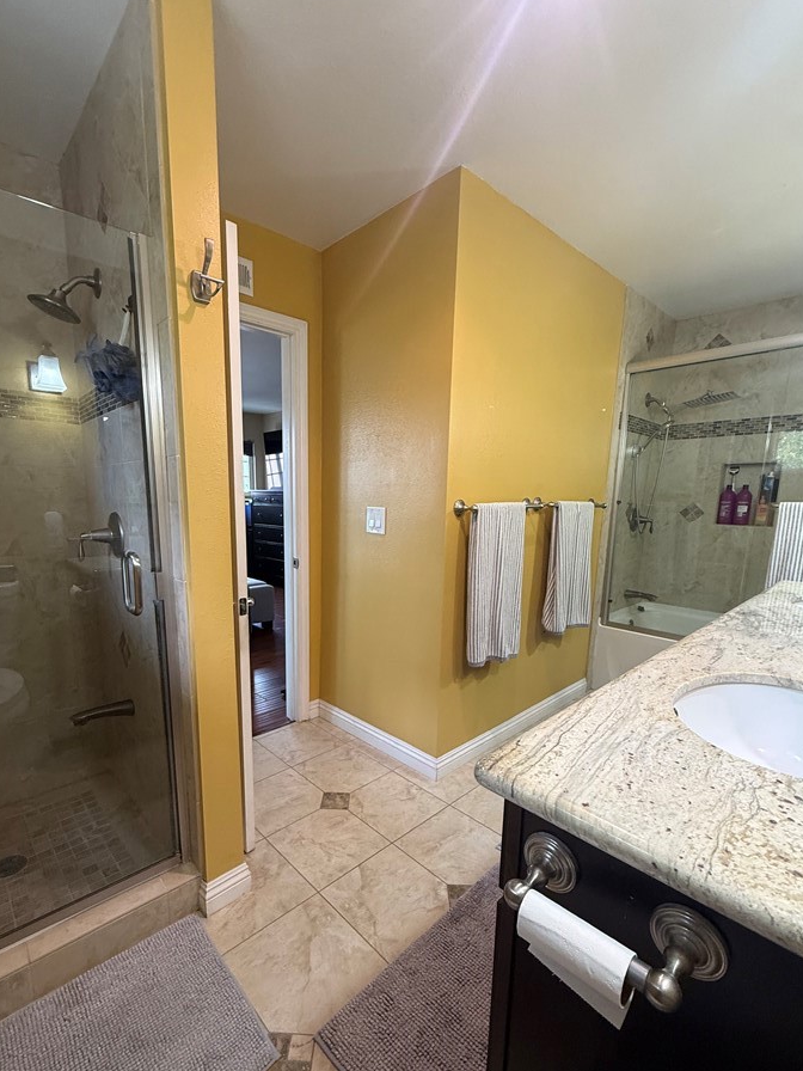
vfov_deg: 94.3
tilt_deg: -9.1
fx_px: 495
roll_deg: -1.7
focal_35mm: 16
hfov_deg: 78.0
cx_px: 369
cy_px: 582
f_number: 2.2
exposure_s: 1/60
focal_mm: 2.22
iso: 200
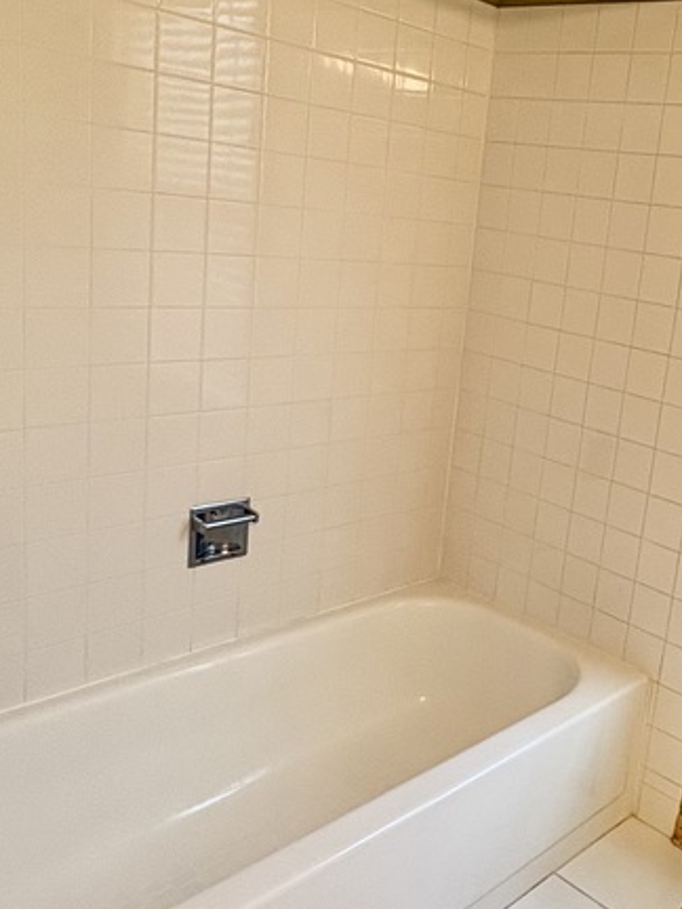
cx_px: 610
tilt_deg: -10.9
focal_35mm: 35
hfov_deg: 38.0
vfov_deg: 52.5
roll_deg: -7.4
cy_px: 410
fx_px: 919
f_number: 2.2
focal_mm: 2.22
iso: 200
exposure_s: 1/60
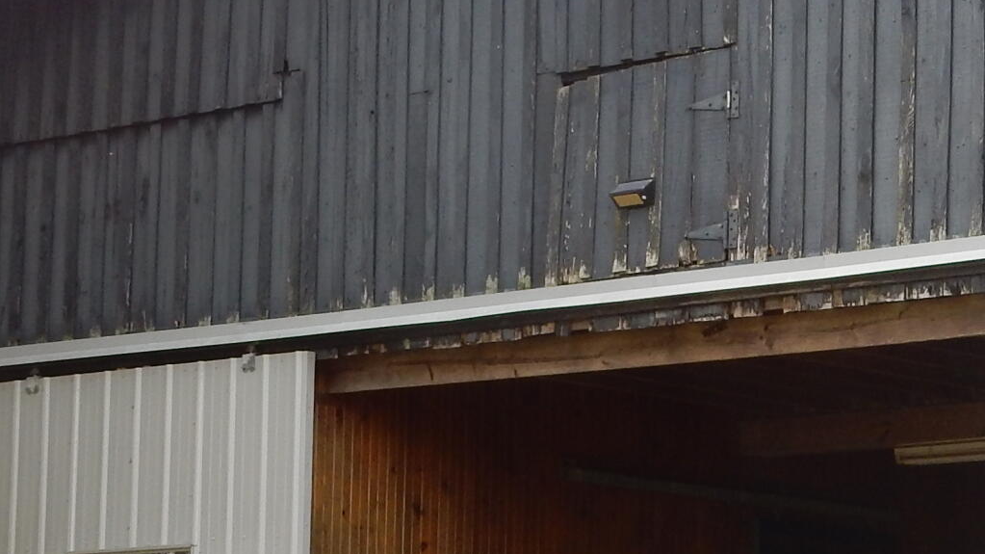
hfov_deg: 13.1
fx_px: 4256
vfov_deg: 7.4
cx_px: 889
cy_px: 341
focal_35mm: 163
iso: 125
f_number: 4.5
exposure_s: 1/200
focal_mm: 9
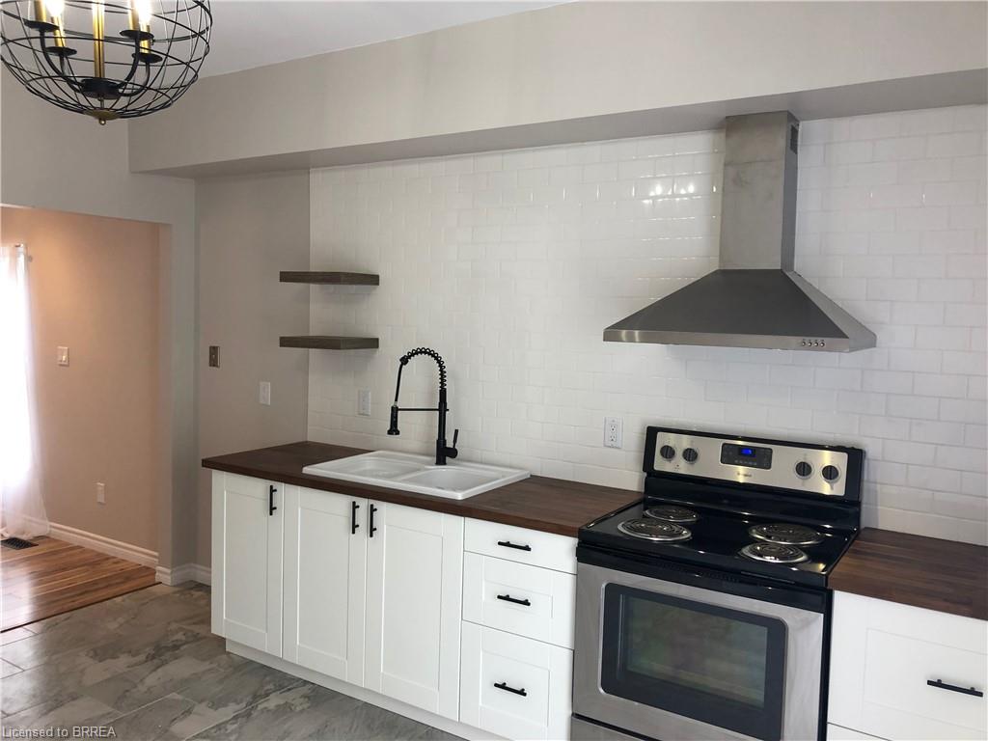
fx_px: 799
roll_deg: -0.1
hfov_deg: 63.4
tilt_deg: -3.2
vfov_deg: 49.7
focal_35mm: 28
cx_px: 494
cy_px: 370
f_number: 1.8
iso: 25
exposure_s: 1/40
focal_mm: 3.99
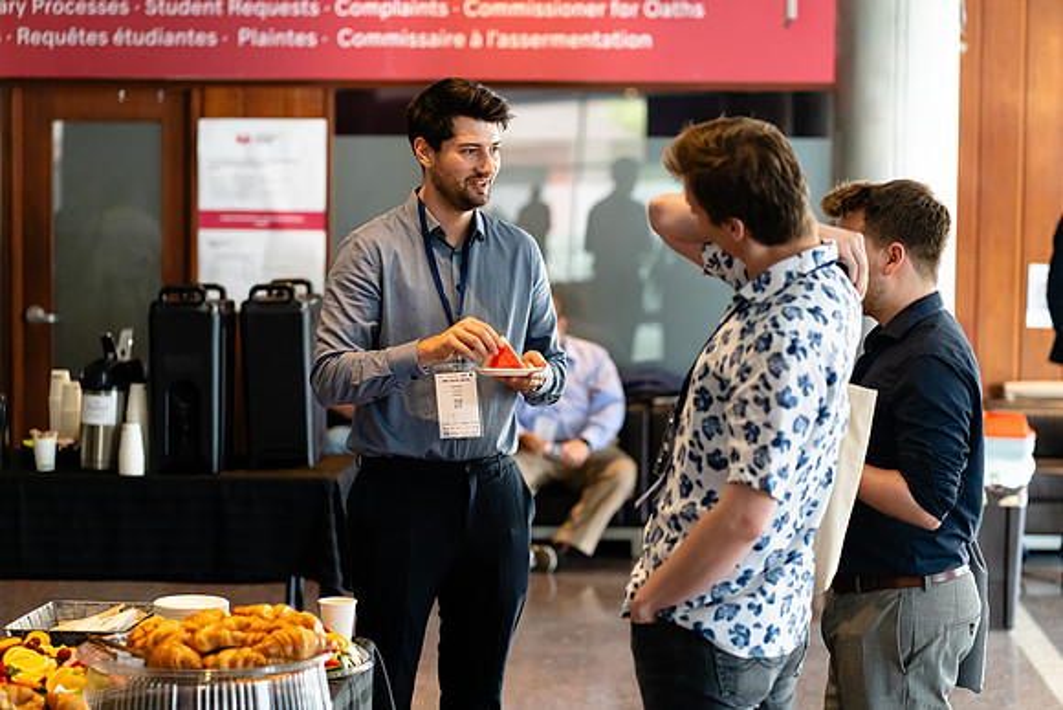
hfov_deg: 23.9
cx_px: 532
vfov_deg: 16.1
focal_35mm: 85
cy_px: 355
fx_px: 2510
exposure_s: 1/500
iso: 3200
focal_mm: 85
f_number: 2.8
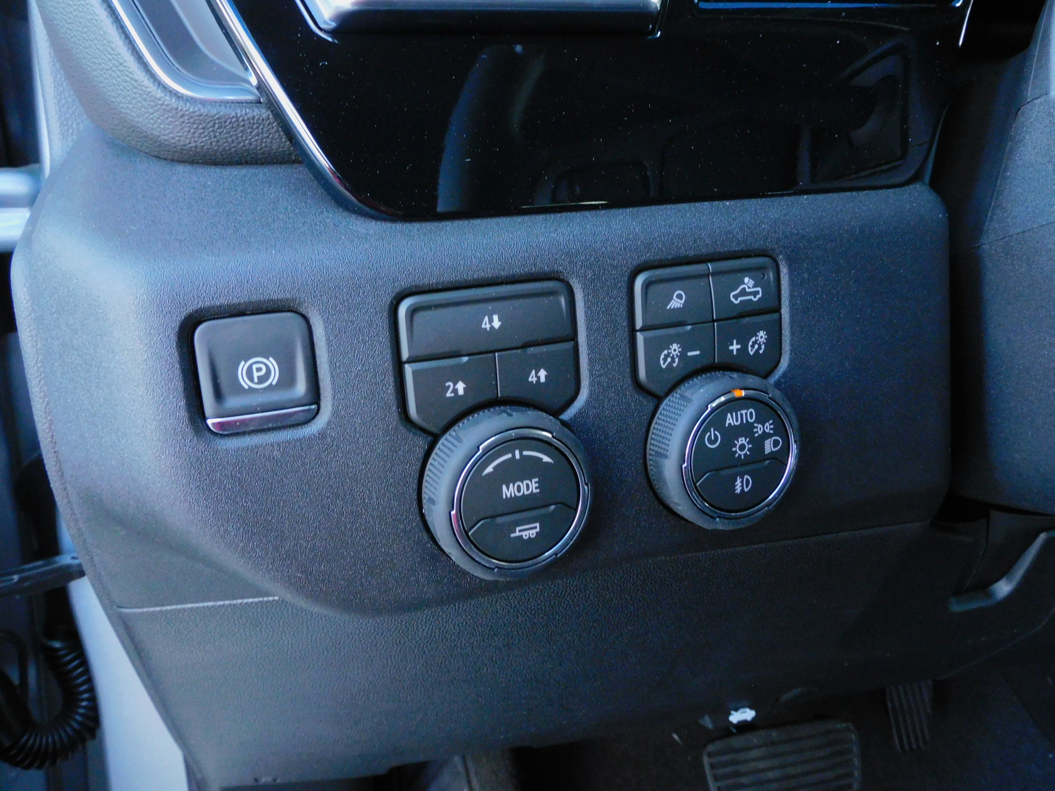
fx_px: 914
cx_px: 528
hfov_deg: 60.0
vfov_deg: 46.8
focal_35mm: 30
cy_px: 396
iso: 400
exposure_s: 1/25
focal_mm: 5.4
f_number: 3.5
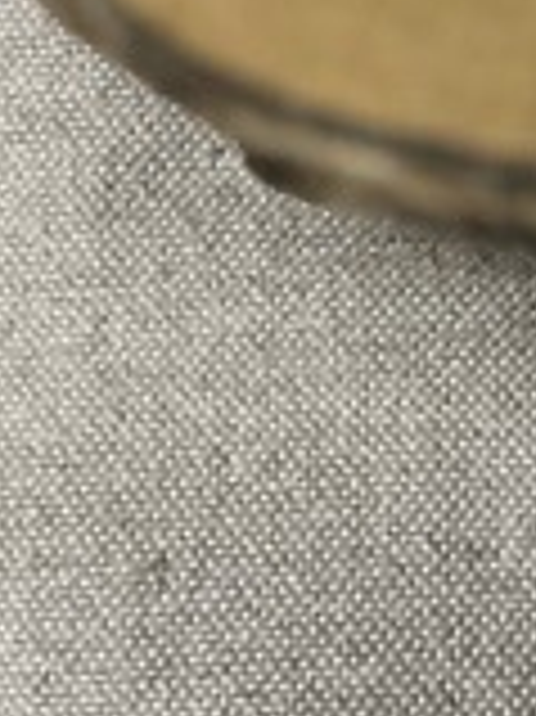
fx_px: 3390
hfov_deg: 8.1
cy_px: -811
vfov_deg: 10.8
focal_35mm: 164
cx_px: 1396
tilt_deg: -74.2
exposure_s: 1/34
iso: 640
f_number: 1.6
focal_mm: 5.1
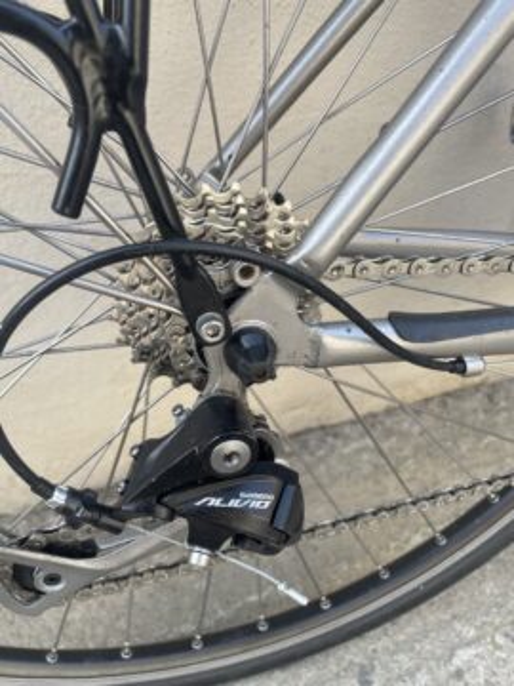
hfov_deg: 53.1
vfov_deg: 67.3
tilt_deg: -35.9
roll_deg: +0.2
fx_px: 515
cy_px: 343
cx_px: 257
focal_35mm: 26
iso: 32
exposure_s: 1/208
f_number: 1.6
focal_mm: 4.2
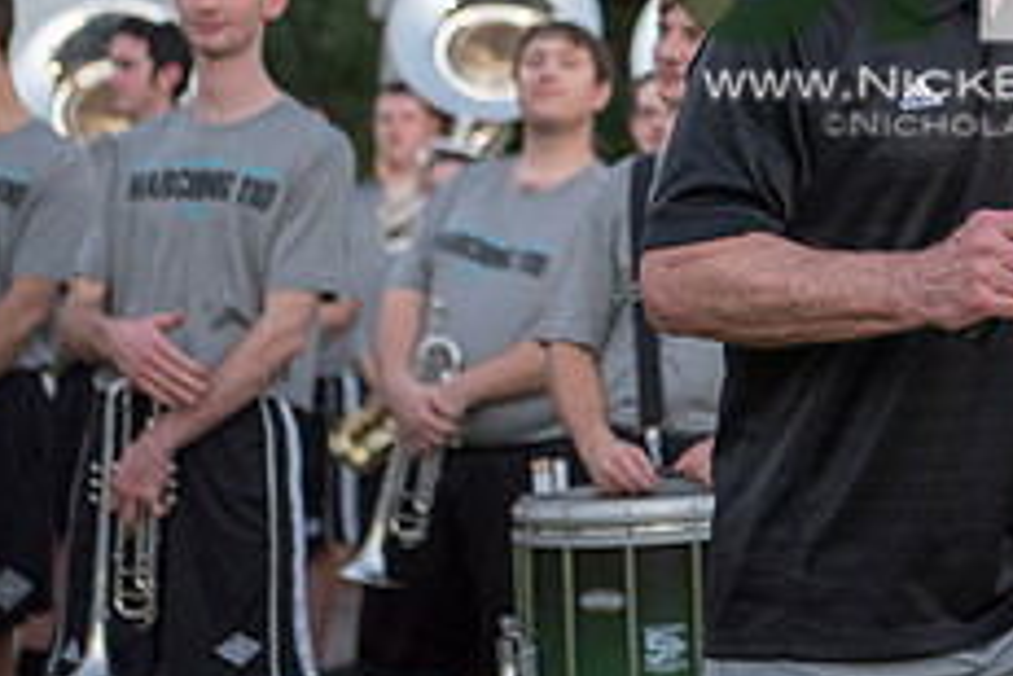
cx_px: 1004
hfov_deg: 13.0
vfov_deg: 8.7
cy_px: -72
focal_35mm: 156
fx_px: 4389
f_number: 3.2
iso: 2000
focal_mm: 62
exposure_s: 1/400
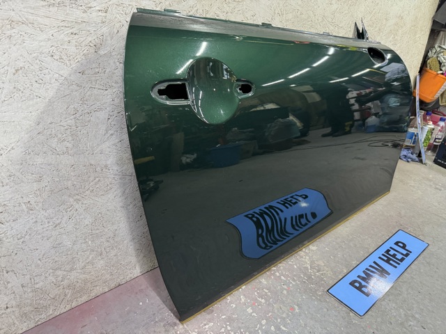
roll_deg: -7.1
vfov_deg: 56.8
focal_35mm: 24
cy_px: 167
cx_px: 223
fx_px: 309
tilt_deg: -25.0
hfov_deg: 71.6
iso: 500
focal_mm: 6.76
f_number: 1.78
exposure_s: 1/53
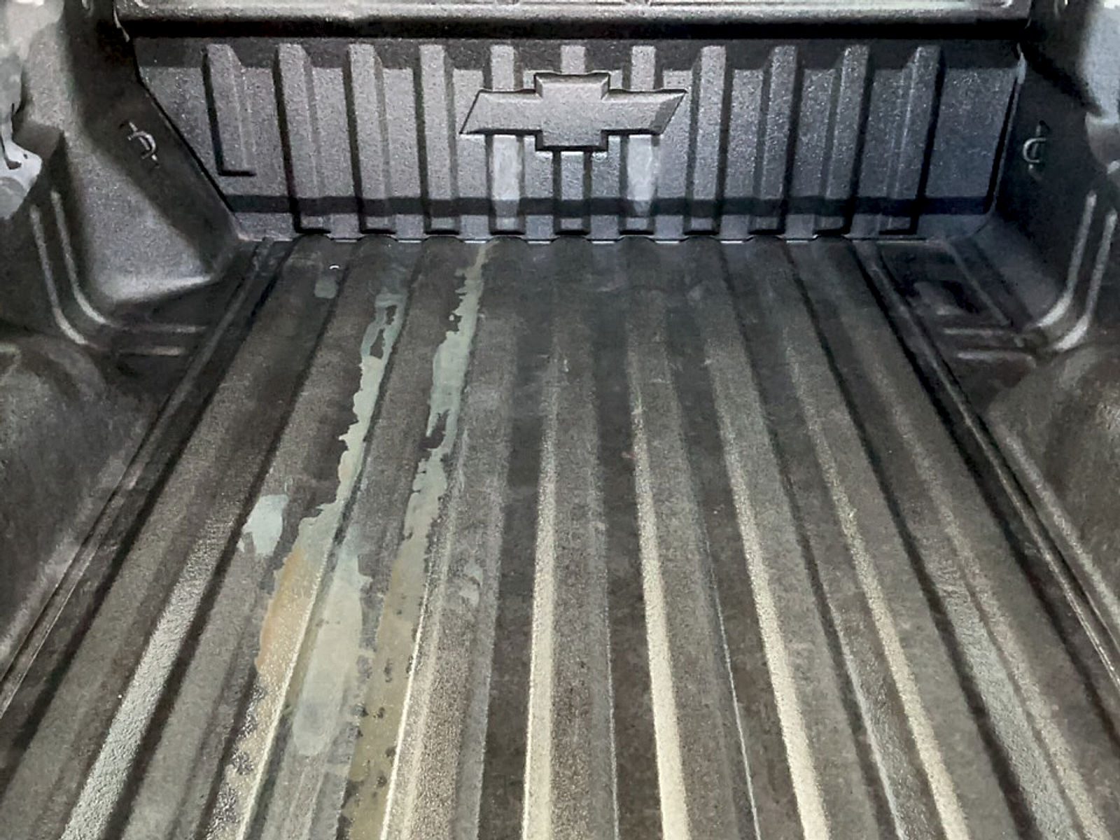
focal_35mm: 30
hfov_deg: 60.0
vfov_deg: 46.8
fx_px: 971
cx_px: 560
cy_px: 420
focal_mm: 3
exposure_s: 1/60
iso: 500
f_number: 1.8
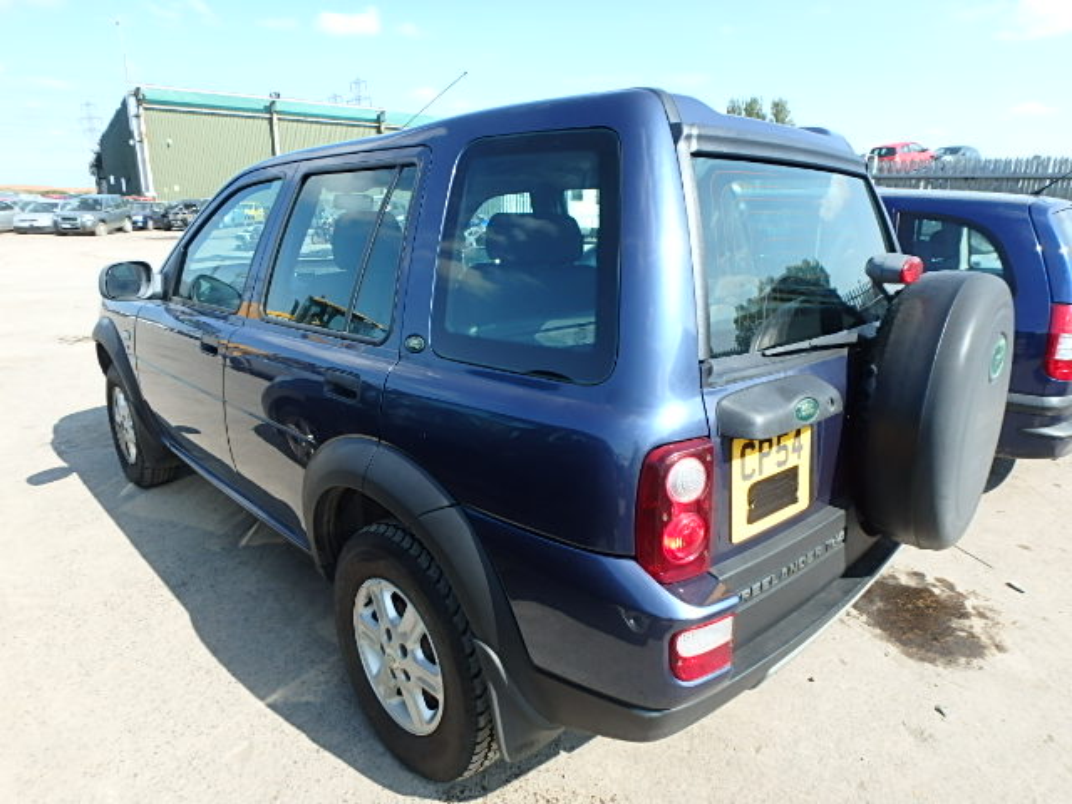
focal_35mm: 21
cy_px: 402
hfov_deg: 79.0
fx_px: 650
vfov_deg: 63.4
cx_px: 536
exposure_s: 1/400
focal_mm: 3.7
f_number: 3.5
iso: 125
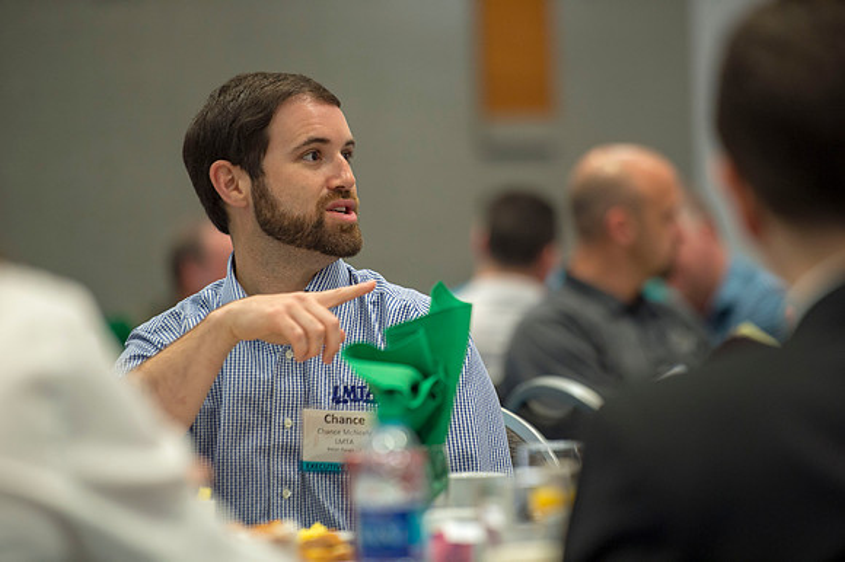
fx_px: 4692
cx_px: 422
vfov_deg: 6.9
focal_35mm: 200
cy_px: 281
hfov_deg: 10.3
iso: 1250
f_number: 2.8
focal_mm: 200
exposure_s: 1/160
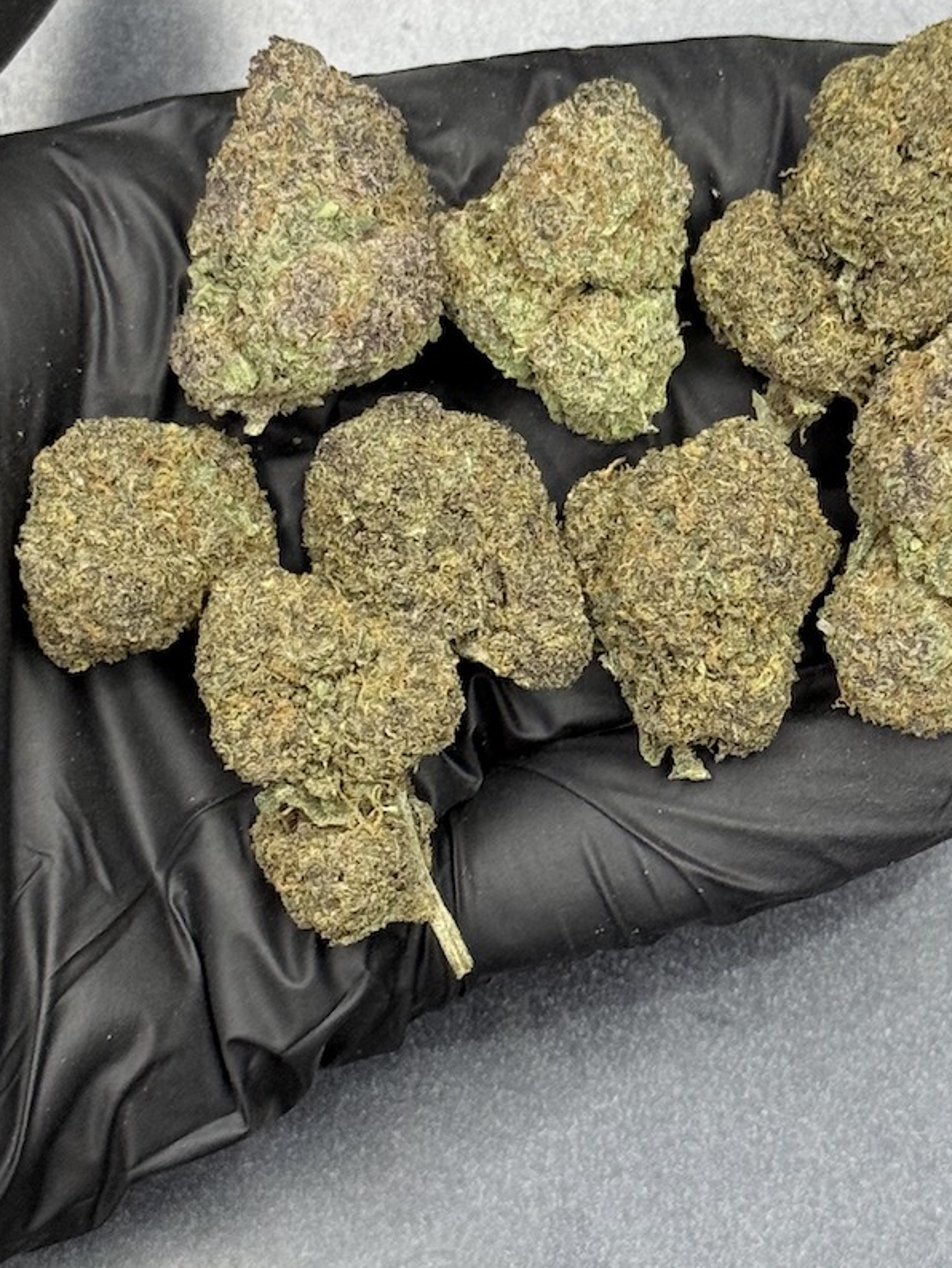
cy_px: 569
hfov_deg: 12.8
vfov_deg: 17.0
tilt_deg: -80.3
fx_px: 4251
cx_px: 618
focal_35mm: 116
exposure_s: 1/50
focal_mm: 6.76
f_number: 1.78
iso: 100
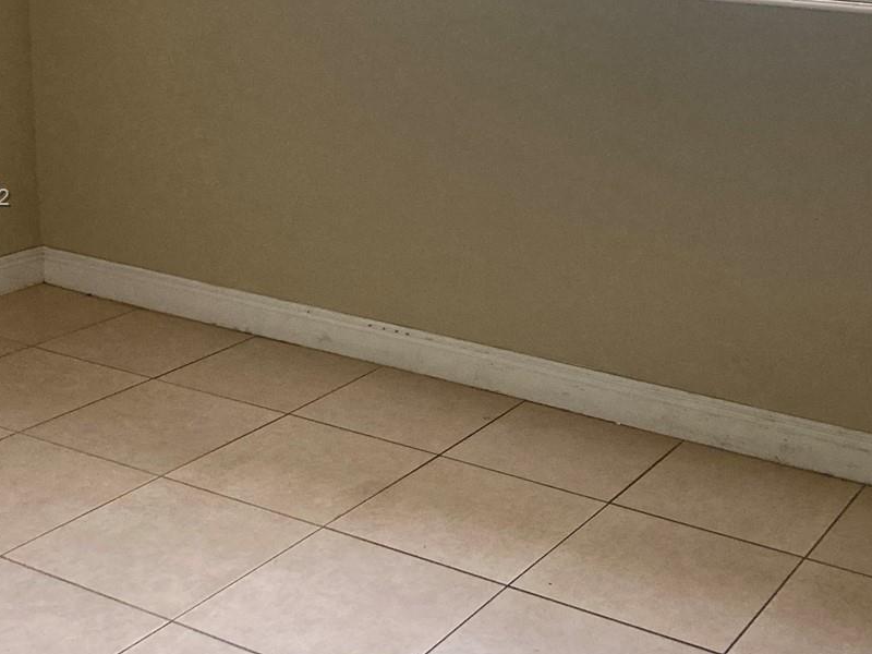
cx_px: 533
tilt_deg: -13.1
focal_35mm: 56
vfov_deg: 25.9
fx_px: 1411
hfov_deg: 34.2
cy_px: 199
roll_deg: -2.5
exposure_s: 1/60
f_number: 1.8
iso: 320
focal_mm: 3.99
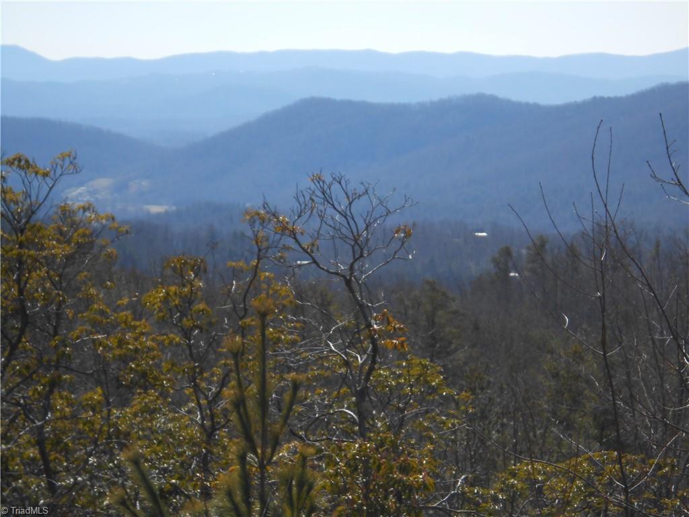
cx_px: 344
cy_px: 258
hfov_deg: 12.7
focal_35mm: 156
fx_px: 3105
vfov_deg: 9.5
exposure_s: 1/500
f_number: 6.5
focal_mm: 27.6
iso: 160
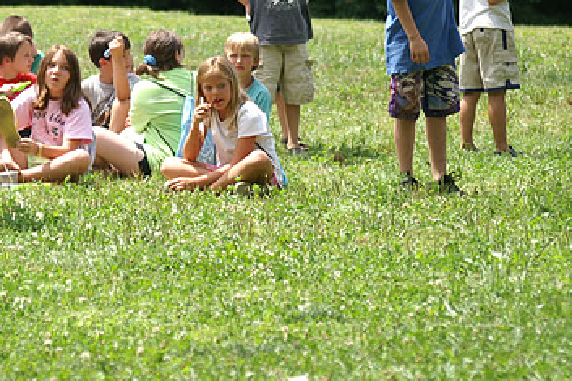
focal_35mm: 271
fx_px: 4304
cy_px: 99
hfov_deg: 7.6
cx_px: 157
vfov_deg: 5.1
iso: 100
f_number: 4.5
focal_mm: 110
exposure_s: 1/400
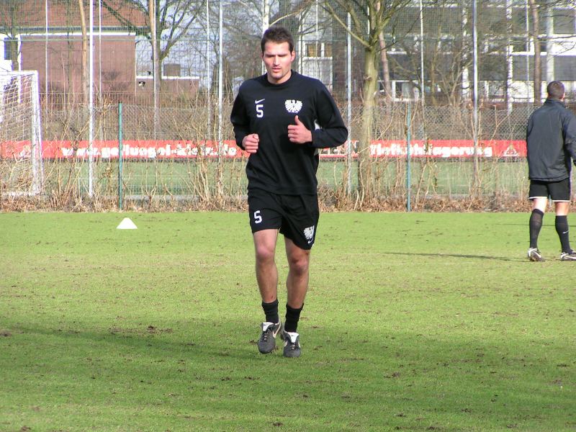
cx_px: 288
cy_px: 216
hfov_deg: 8.4
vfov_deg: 6.3
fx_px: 3927
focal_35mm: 236
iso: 50
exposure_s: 1/250
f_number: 4.5
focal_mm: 36.1
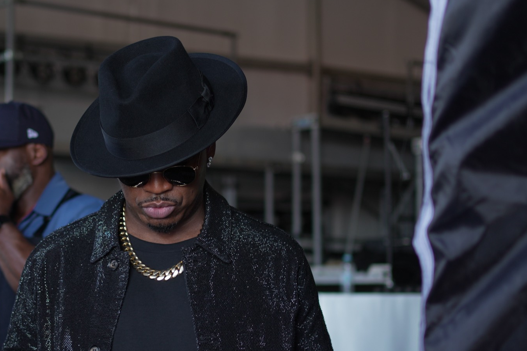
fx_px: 1138
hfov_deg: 25.9
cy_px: 215
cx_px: 156
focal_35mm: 78
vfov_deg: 17.5
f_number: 2
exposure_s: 1/80
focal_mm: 35
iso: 100
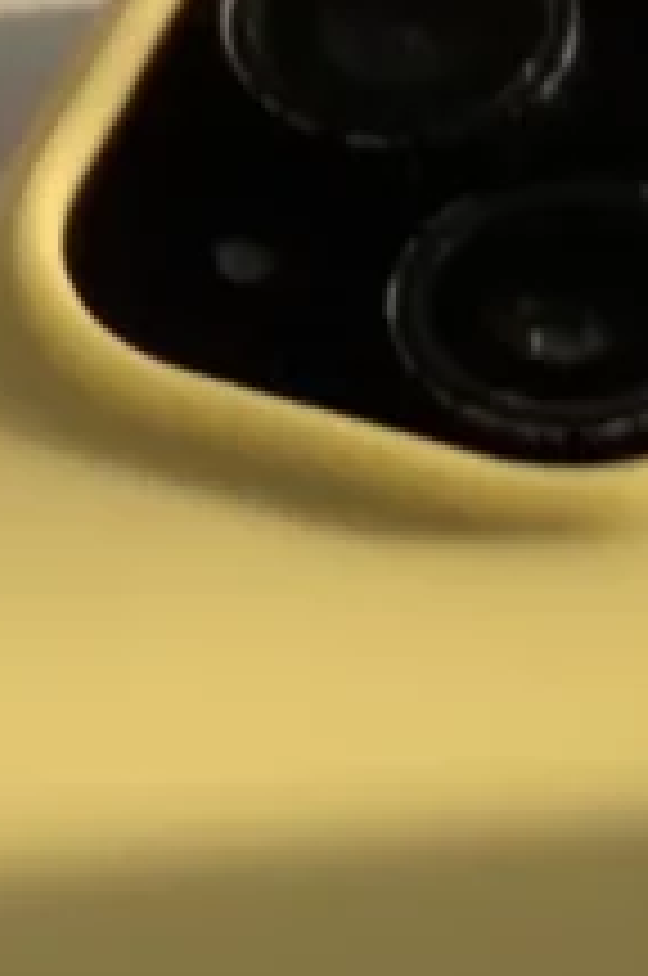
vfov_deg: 2.7
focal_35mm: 768
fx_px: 20801
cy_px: 1133
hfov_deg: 1.8
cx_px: 310
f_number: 2.8
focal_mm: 16.9
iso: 40
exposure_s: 1/121
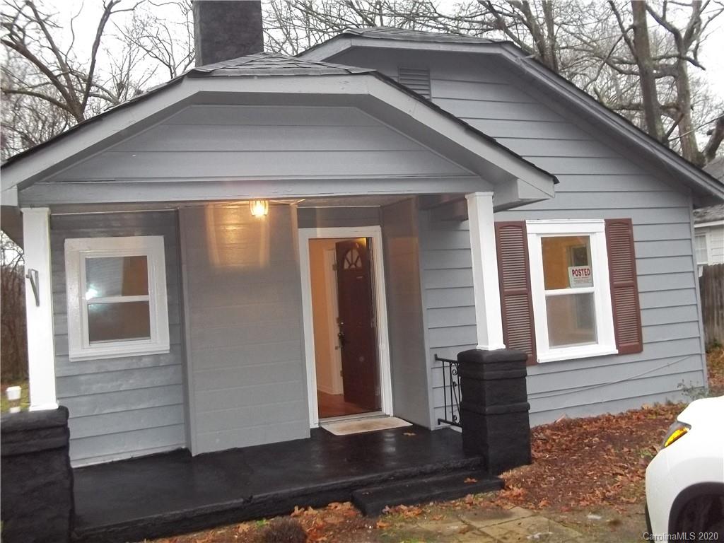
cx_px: 362
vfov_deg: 44.2
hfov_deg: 56.8
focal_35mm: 32
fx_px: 669
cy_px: 272
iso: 250
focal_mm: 5.7
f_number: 2.9
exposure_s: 1/40
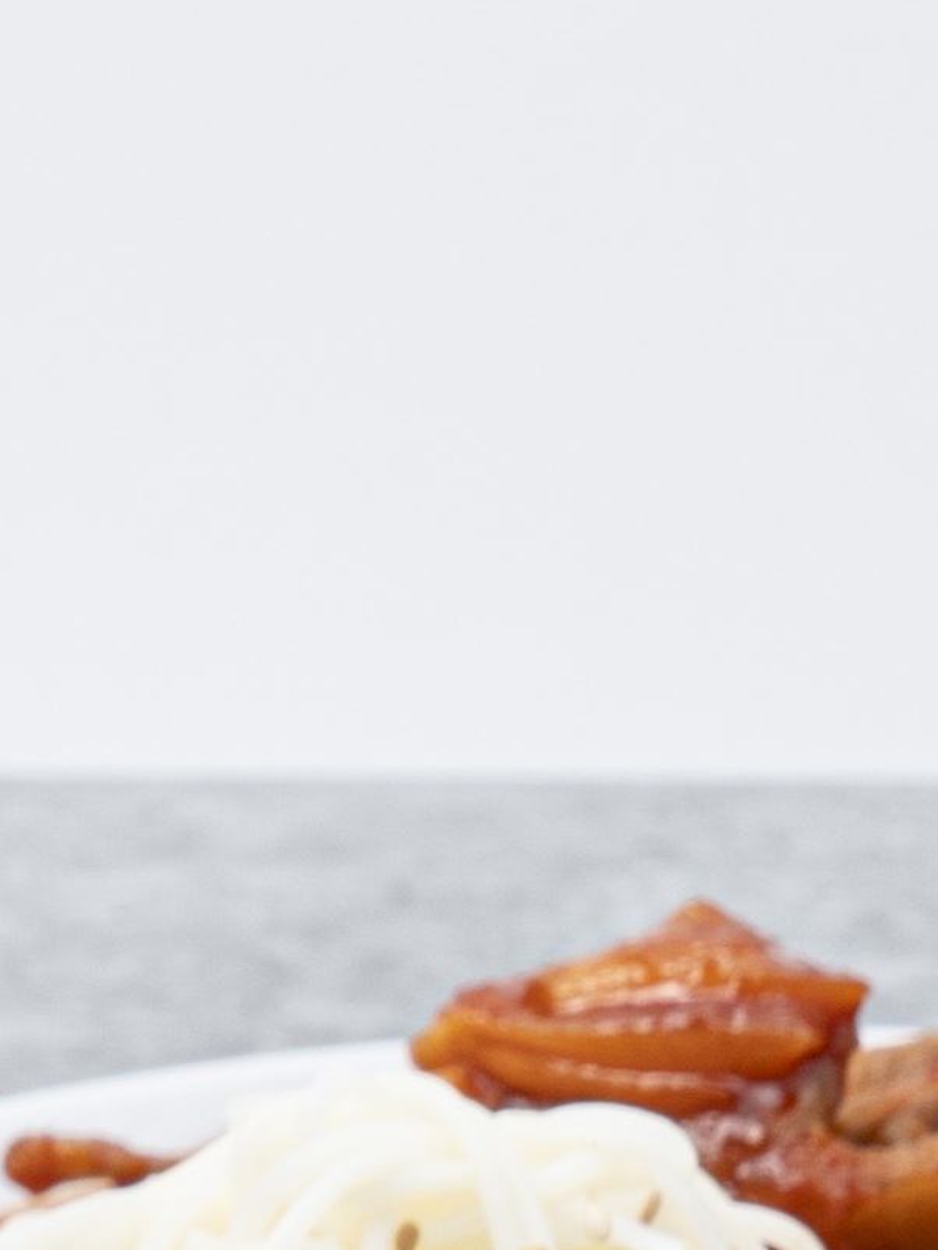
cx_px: -991
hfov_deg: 3.2
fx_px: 16647
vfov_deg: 4.3
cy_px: 751
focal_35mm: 461
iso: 100
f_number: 14
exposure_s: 1/100
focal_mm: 70
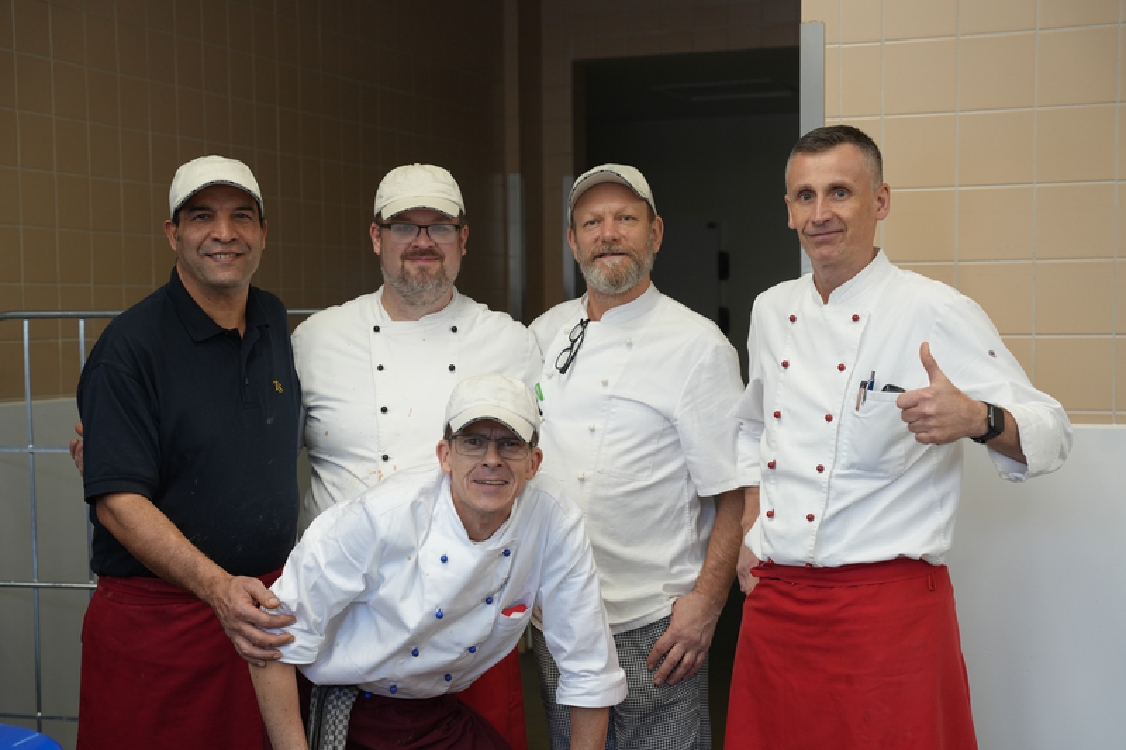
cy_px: 375
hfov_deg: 34.3
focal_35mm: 58
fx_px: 1823
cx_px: 563
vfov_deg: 23.3
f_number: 4
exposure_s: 1/160
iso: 800
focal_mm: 58.3
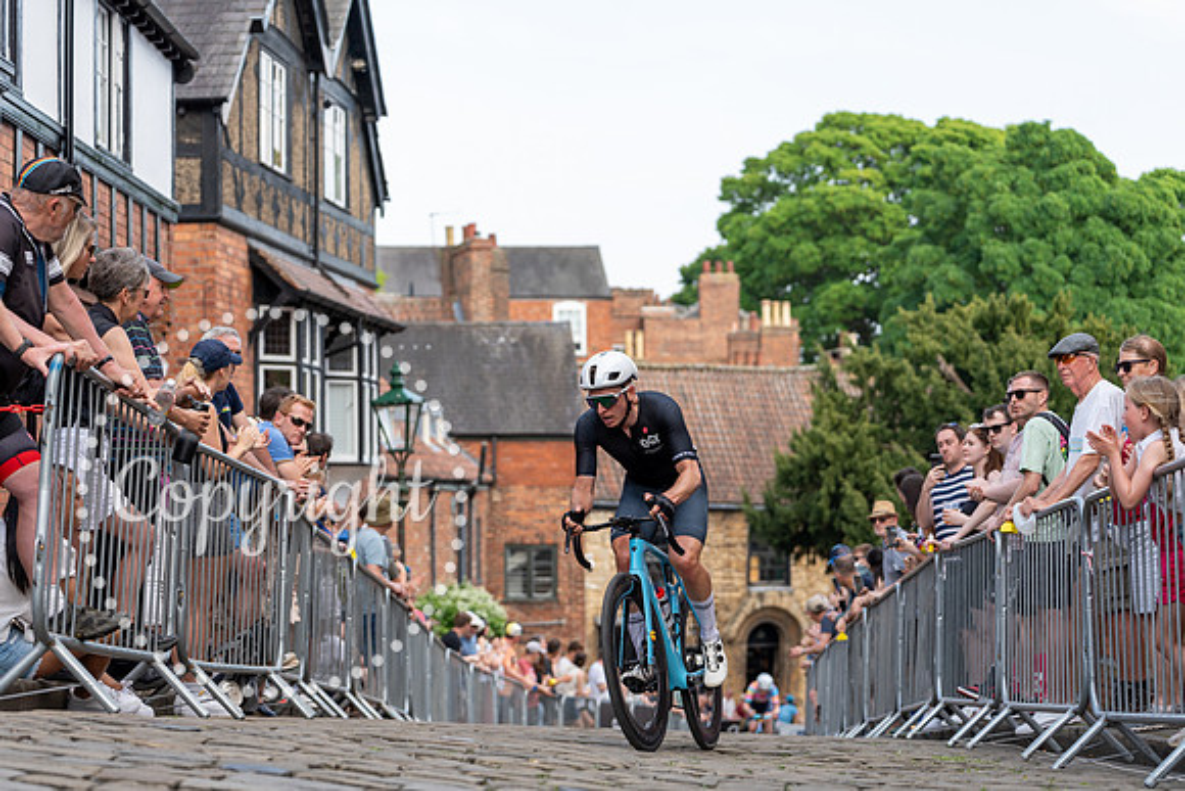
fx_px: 2535
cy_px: 396
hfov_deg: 26.3
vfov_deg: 17.7
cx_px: 592
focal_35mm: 77
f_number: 3.2
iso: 100
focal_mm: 77
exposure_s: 1/640
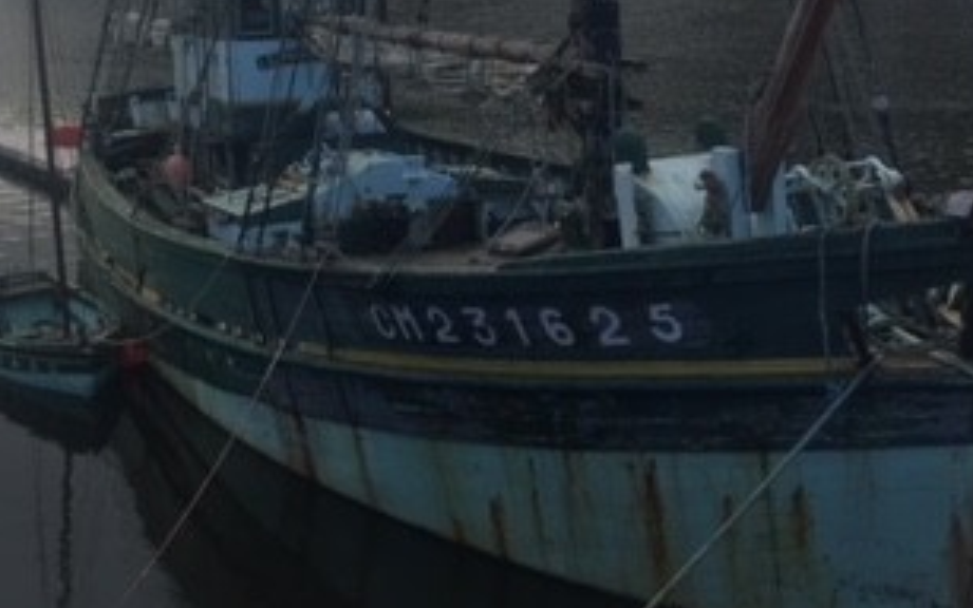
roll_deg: +1.7
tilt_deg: -2.2
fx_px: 1697
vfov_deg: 19.7
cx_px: 200
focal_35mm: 64
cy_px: -16
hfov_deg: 31.2
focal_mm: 4.15
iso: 32
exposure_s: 1/1014
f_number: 2.2
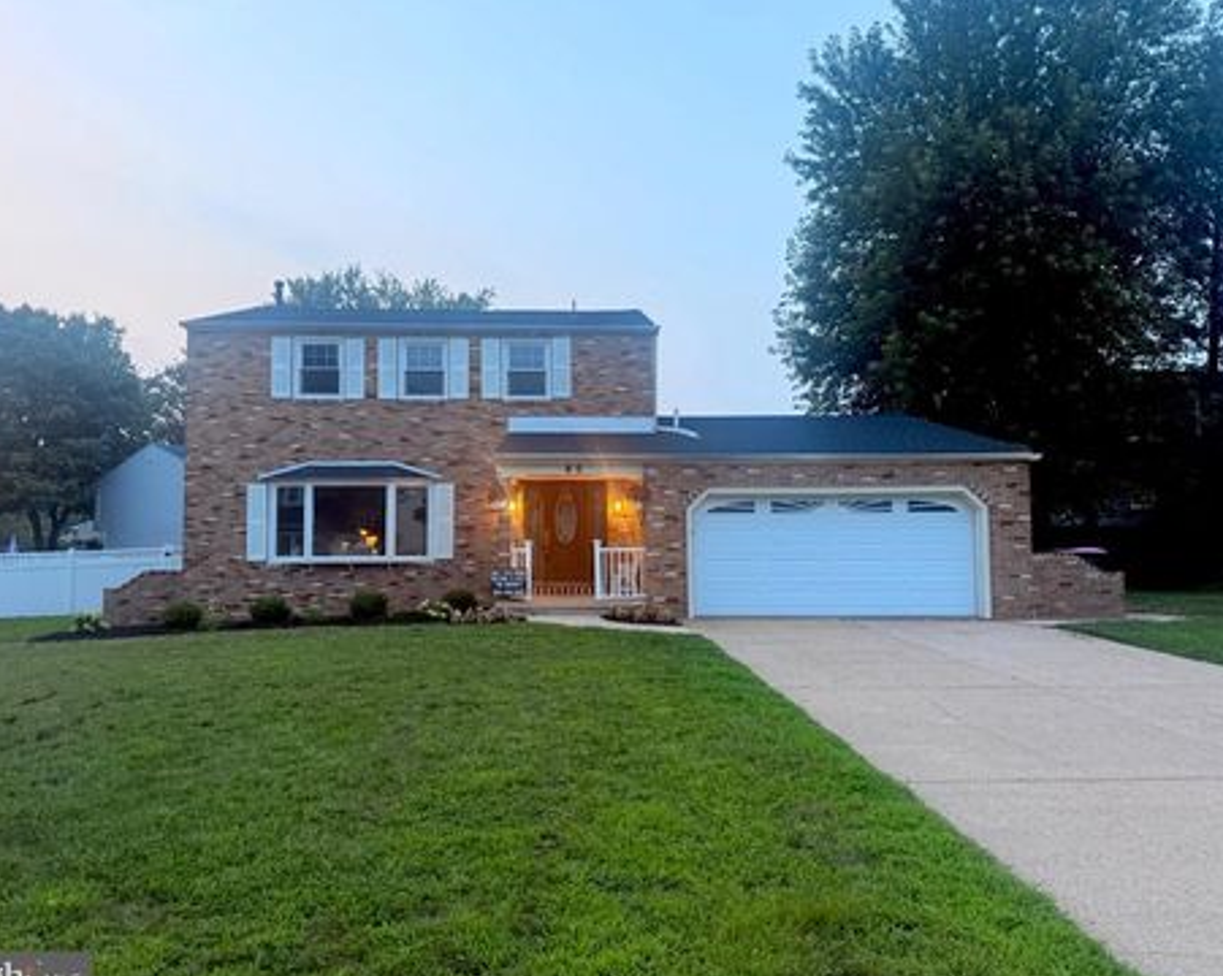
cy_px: 497
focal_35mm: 26
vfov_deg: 54.9
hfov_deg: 66.1
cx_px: 605
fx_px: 940
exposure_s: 1/60
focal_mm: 6.76
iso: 125
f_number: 1.78
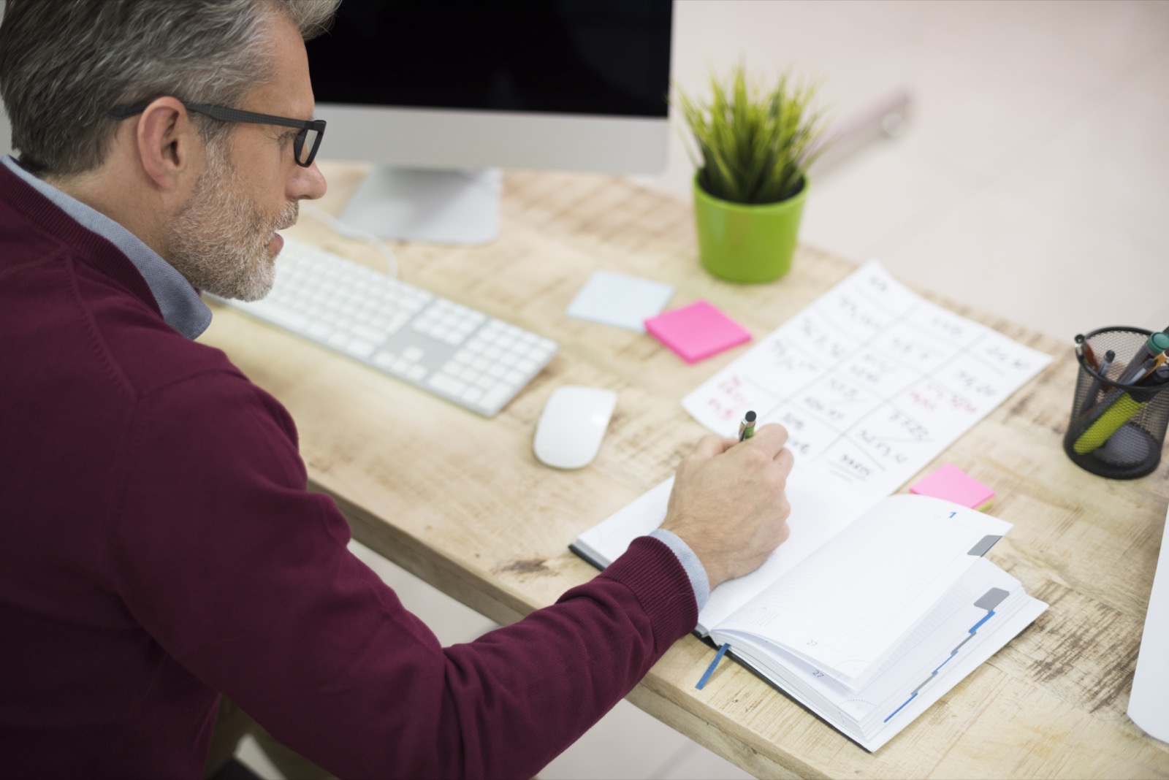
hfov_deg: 39.6
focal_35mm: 50
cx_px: 584
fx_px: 1624
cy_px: 390
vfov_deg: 27.0
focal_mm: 50
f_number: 2
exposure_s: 1/125
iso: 160
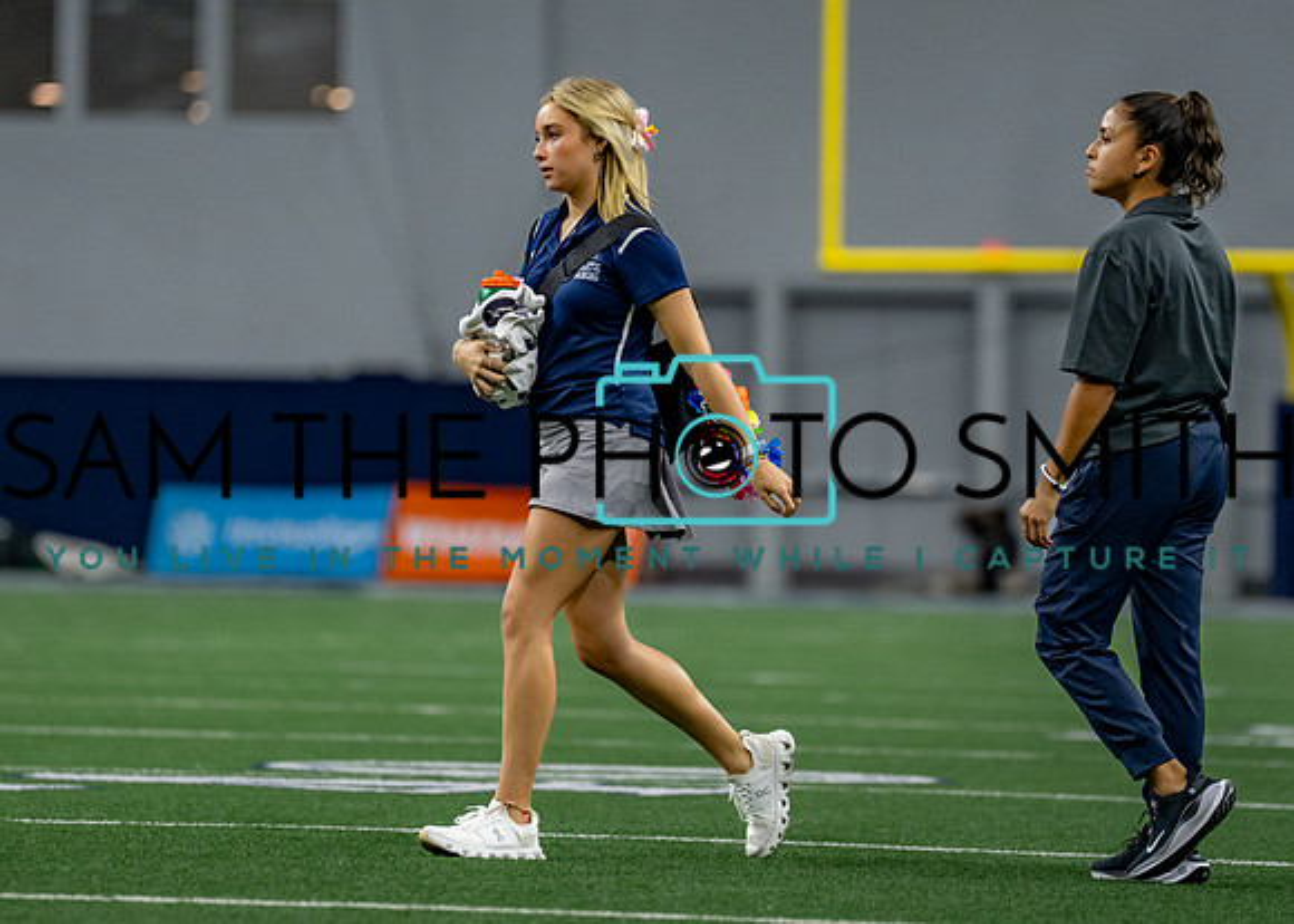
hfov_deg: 6.4
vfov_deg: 4.5
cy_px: 388
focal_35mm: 317
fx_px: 11660
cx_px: 572
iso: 1600
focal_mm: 200
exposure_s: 1/1000
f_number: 2.8
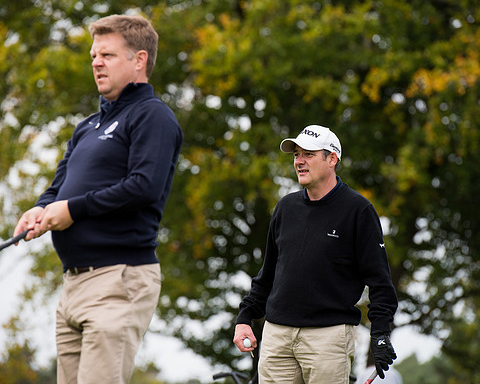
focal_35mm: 227
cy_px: 192
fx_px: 3225
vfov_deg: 6.8
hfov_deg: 8.5
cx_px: 250
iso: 400
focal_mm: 200
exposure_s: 1/1000
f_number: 4.5
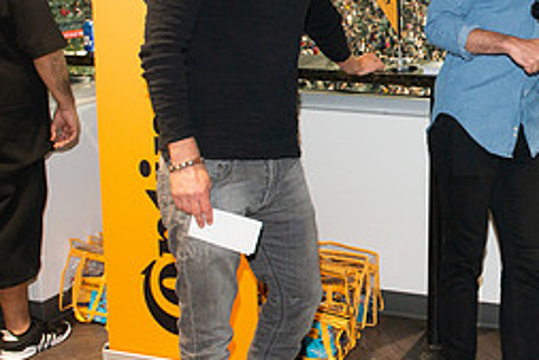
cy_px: 88
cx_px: 509
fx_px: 824
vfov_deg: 24.4
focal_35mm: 55
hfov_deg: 33.8
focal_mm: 24
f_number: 6.3
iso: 640
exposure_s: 1/60
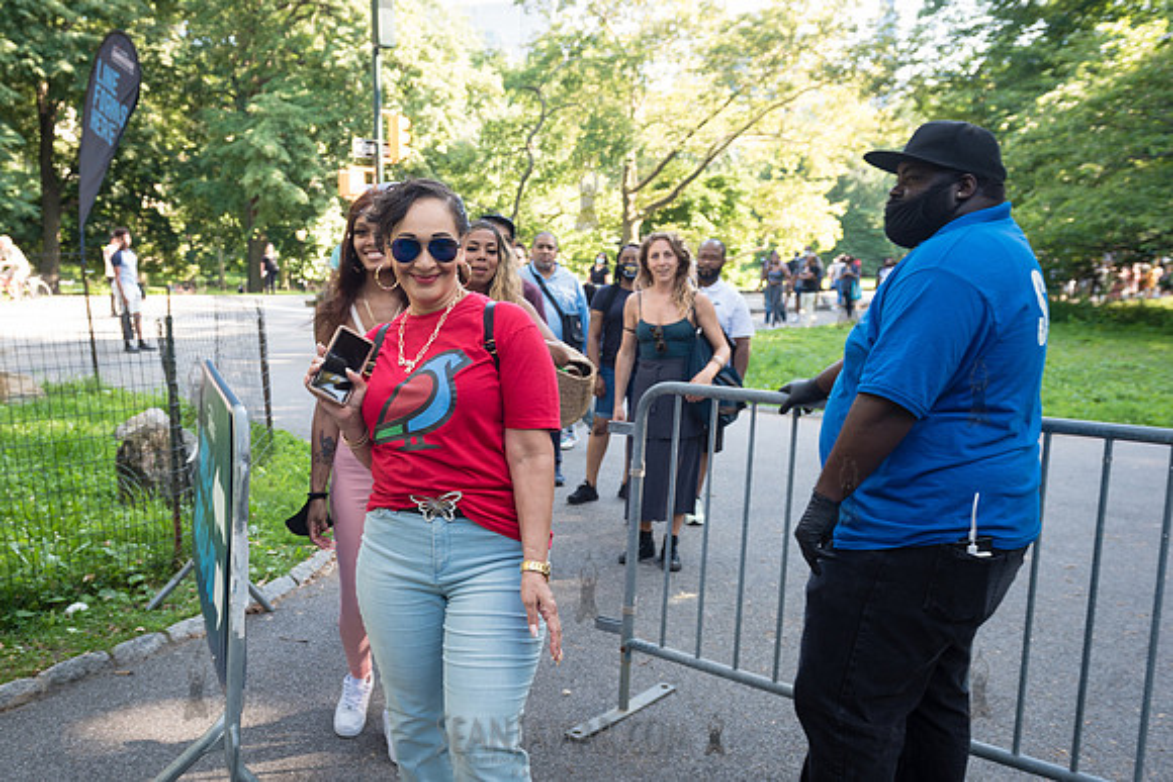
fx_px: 983
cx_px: 490
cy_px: 398
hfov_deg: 61.3
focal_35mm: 30
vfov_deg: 43.4
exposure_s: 1/80
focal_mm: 24
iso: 200
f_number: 4
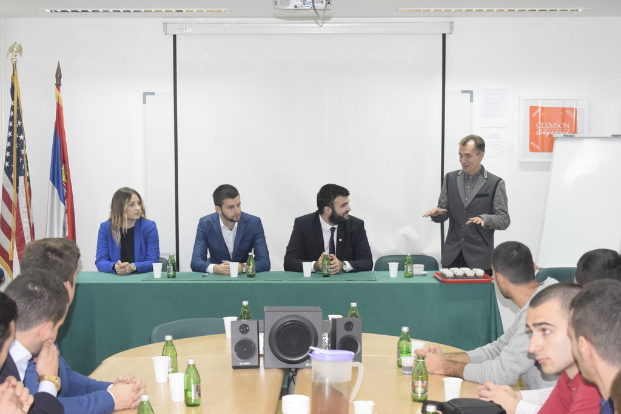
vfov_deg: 18.9
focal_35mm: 72
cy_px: 207
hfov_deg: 28.1
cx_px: 310
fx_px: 1242
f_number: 5.3
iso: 4000
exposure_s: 1/100
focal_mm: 48
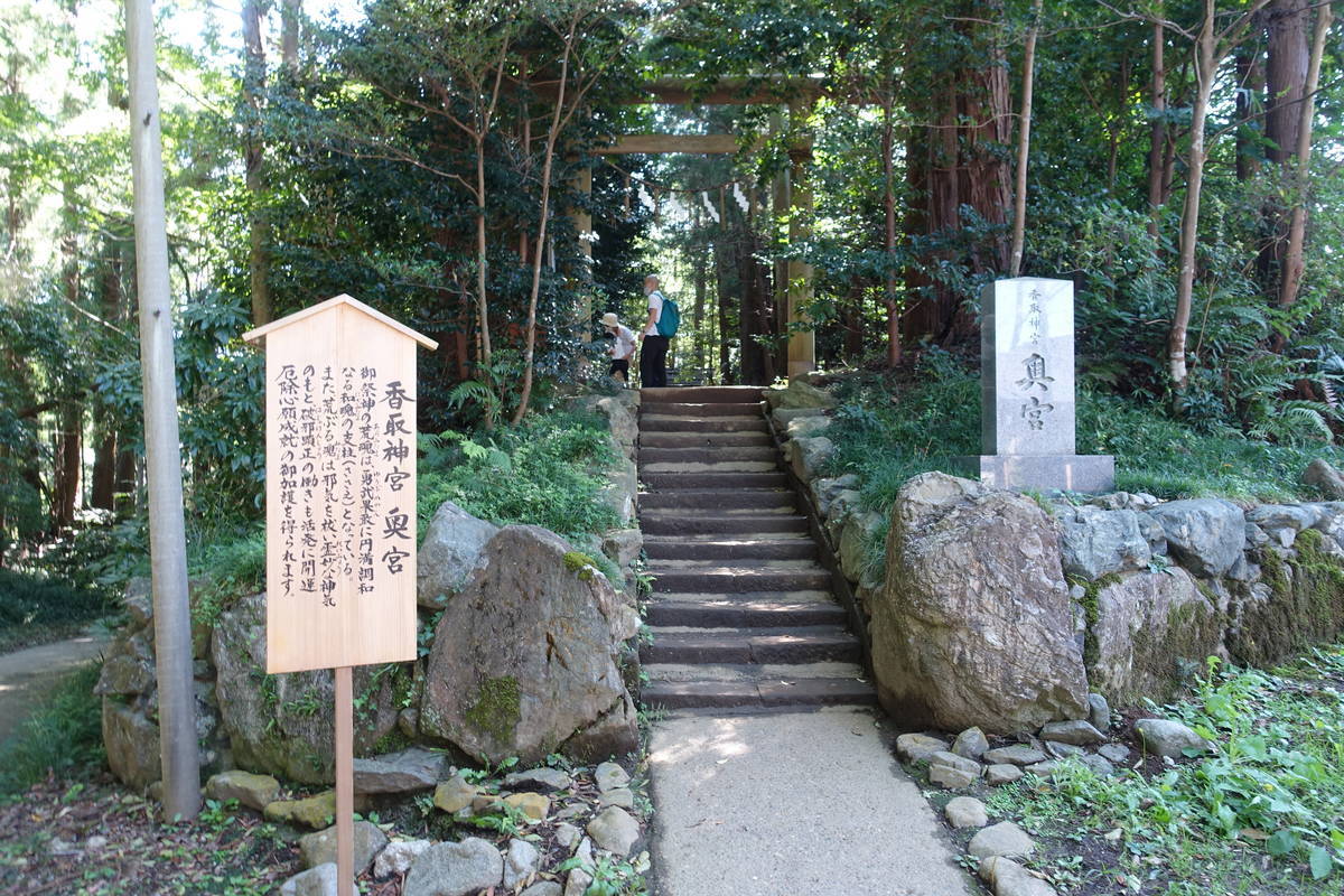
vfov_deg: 53.1
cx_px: 672
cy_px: 448
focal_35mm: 24
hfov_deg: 73.7
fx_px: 896
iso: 125
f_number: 2.8
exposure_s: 1/30
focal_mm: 8.8
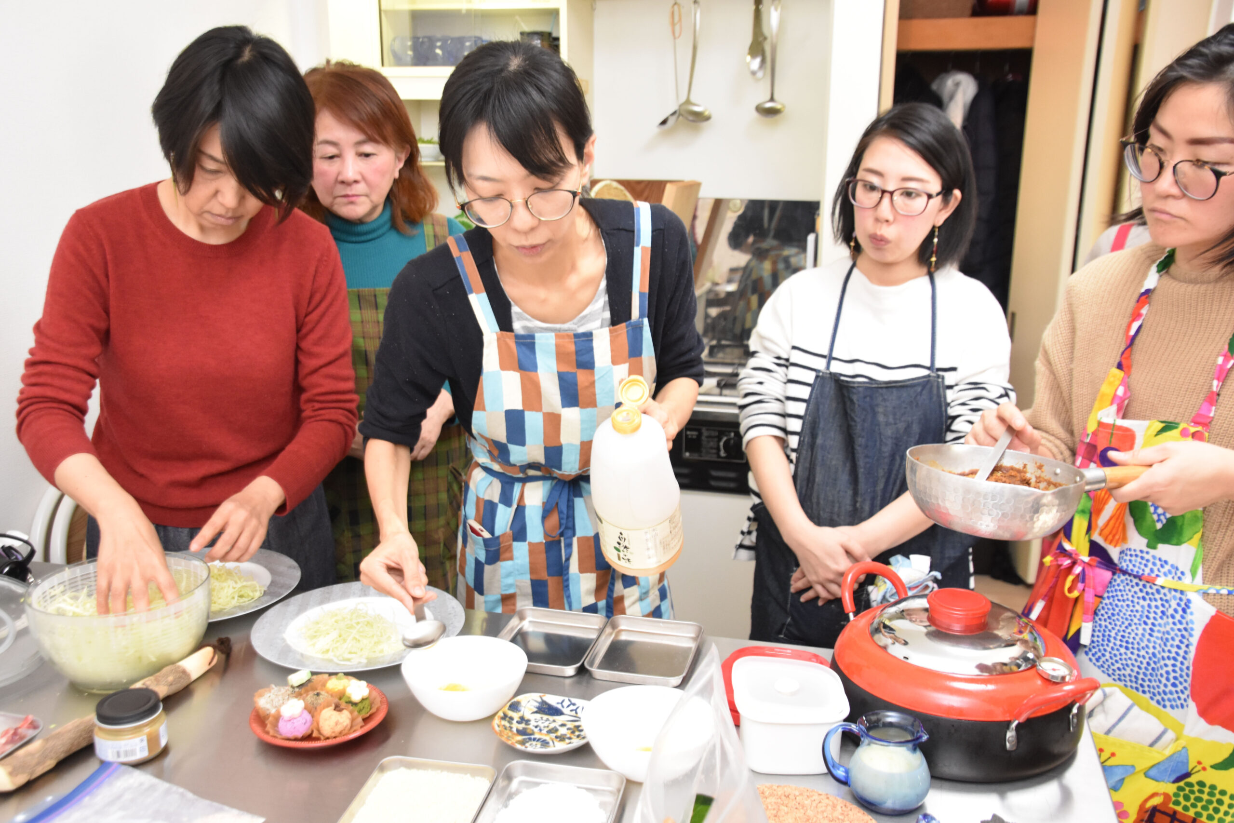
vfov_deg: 40.0
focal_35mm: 33
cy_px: 412
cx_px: 617
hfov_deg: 57.2
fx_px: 1131
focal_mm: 22
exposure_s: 1/60
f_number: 3.5
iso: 1800
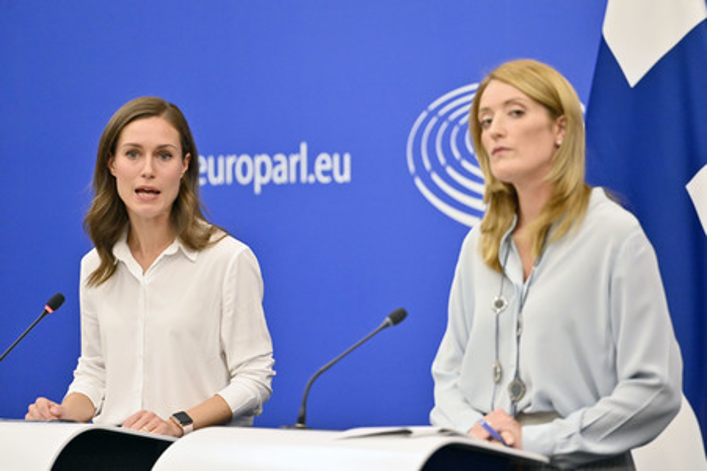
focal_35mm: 180
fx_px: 3532
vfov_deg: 7.6
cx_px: 354
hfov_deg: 11.4
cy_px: 236
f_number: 2.8
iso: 5000
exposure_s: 1/800
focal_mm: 180
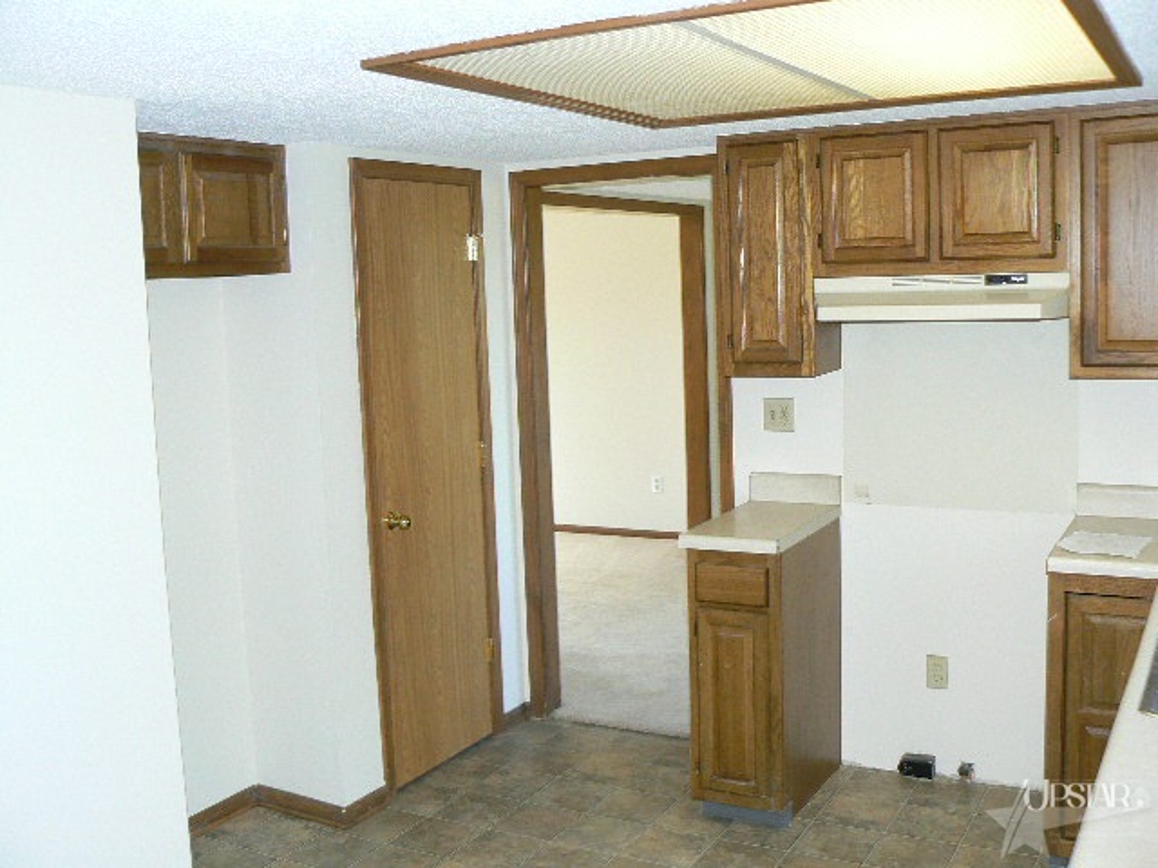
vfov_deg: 39.7
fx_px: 1204
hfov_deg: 51.4
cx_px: 579
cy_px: 434
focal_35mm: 36
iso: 160
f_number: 2.8
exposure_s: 1/30
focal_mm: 6
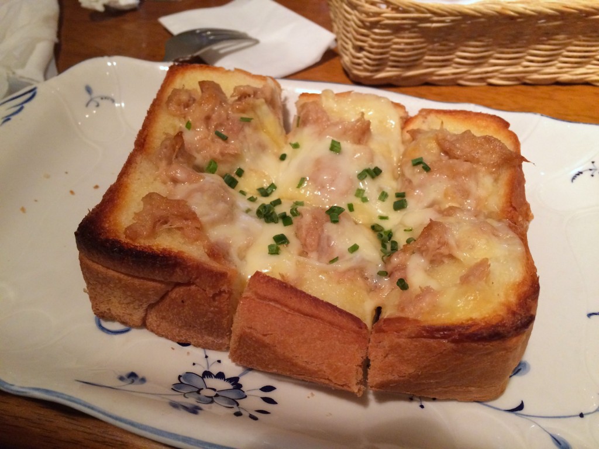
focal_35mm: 29
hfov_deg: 61.7
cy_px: 224
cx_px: 300
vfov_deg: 48.2
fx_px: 502
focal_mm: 4.15
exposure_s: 1/33
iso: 250
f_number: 2.2
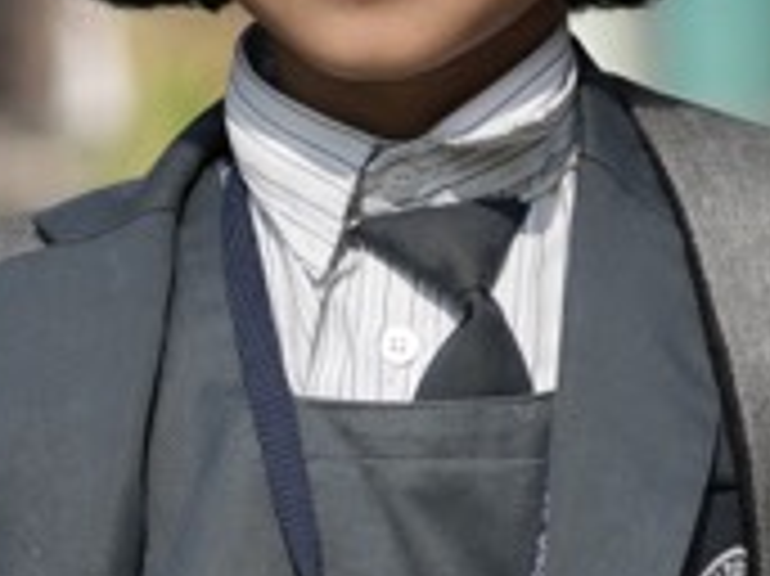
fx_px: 12759
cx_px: 405
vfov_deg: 2.6
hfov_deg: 3.5
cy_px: 459
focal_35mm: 574
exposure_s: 1/1600
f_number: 3.2
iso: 100
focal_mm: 85
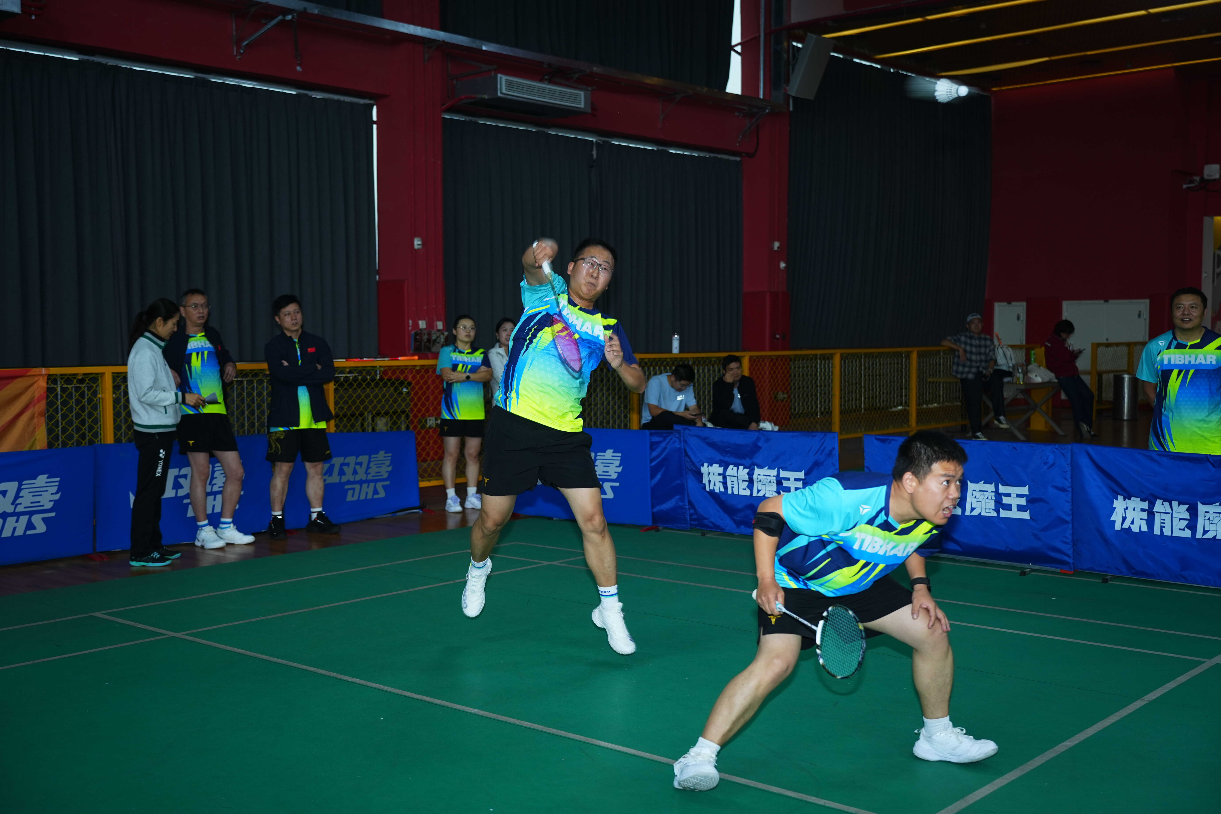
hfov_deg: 50.7
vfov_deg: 35.1
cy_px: 407
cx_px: 610
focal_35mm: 38
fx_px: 1289
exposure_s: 1/200
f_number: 2.8
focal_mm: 38
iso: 400
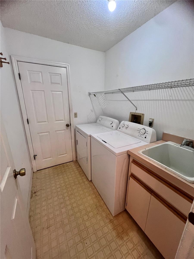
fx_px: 97
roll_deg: +0.7
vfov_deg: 106.2
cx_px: 97
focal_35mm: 13
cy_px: 130
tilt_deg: -13.2
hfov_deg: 89.9
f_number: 1.8
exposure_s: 1/60
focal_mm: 1.57
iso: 160
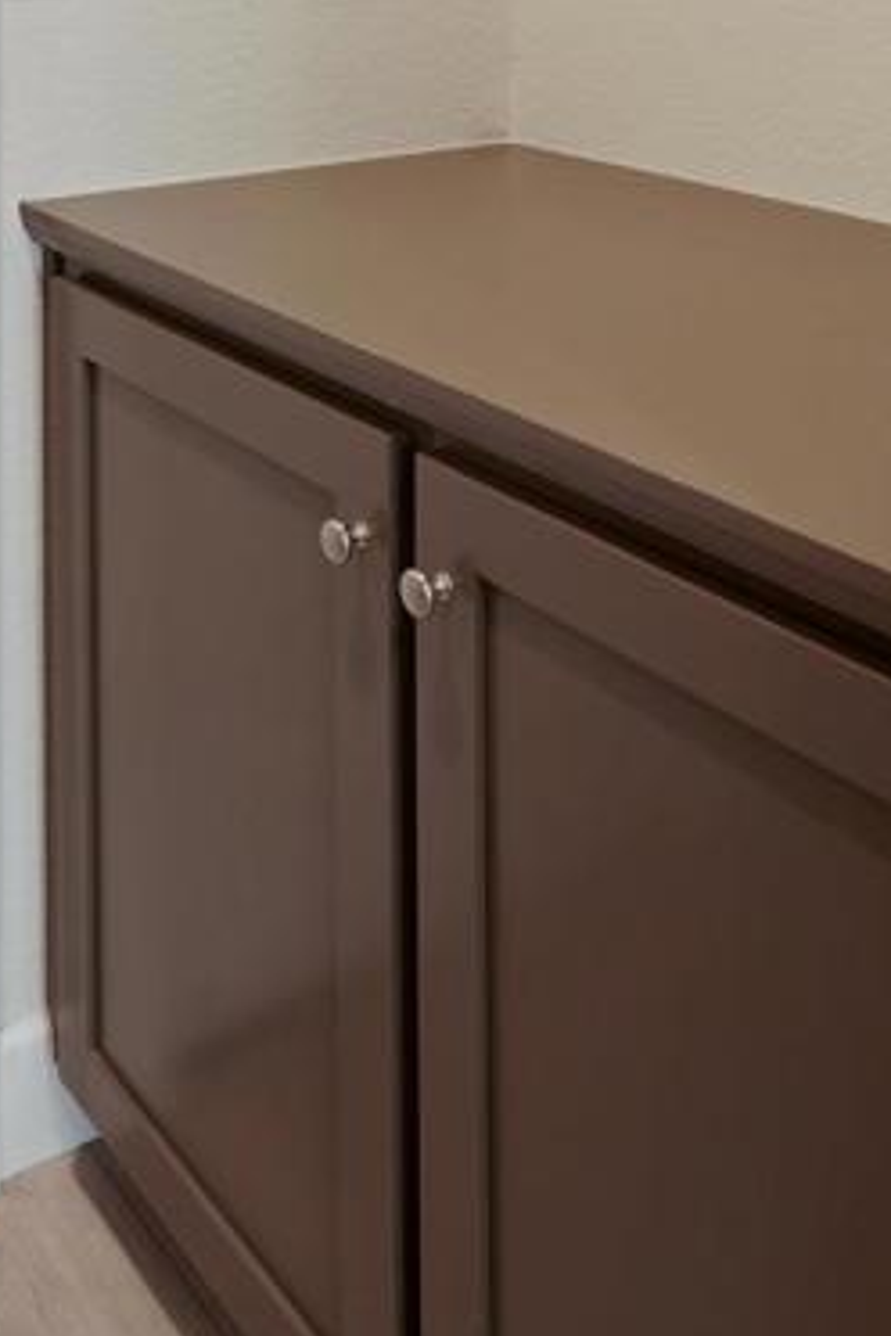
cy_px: -237
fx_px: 1633
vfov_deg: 35.7
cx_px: 138
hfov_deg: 29.6
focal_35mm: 44
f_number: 11
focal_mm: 16
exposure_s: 1/5
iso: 640
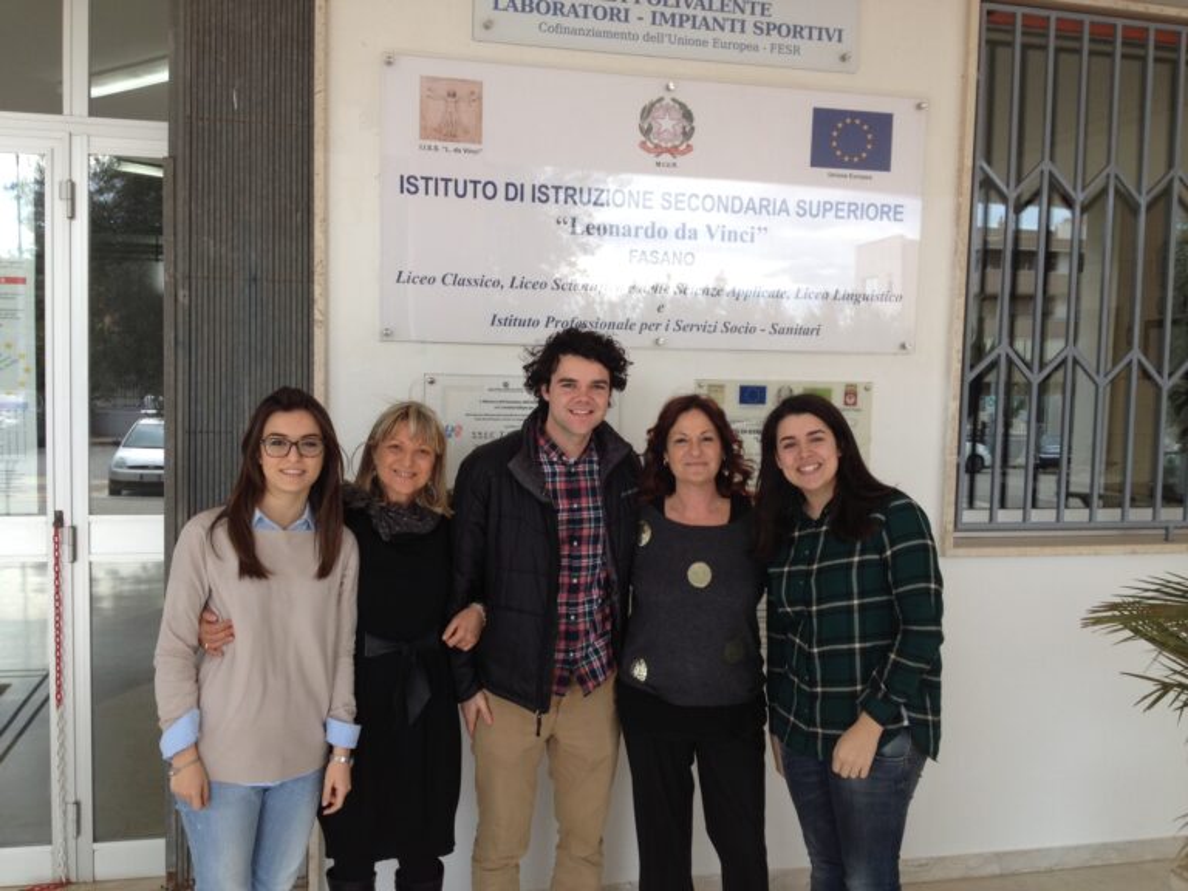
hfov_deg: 52.6
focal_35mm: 35
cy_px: 446
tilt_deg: -3.9
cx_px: 594
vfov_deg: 40.7
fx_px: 1201
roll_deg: -1.0
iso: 50
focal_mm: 4.28
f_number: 2.4
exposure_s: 1/120
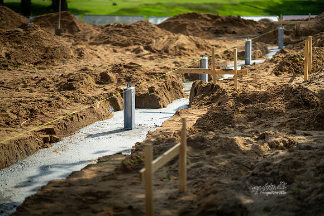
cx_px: 162
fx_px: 768
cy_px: 108
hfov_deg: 23.8
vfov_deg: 16.0
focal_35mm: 85
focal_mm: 85
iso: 50
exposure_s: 1/3200
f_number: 1.4
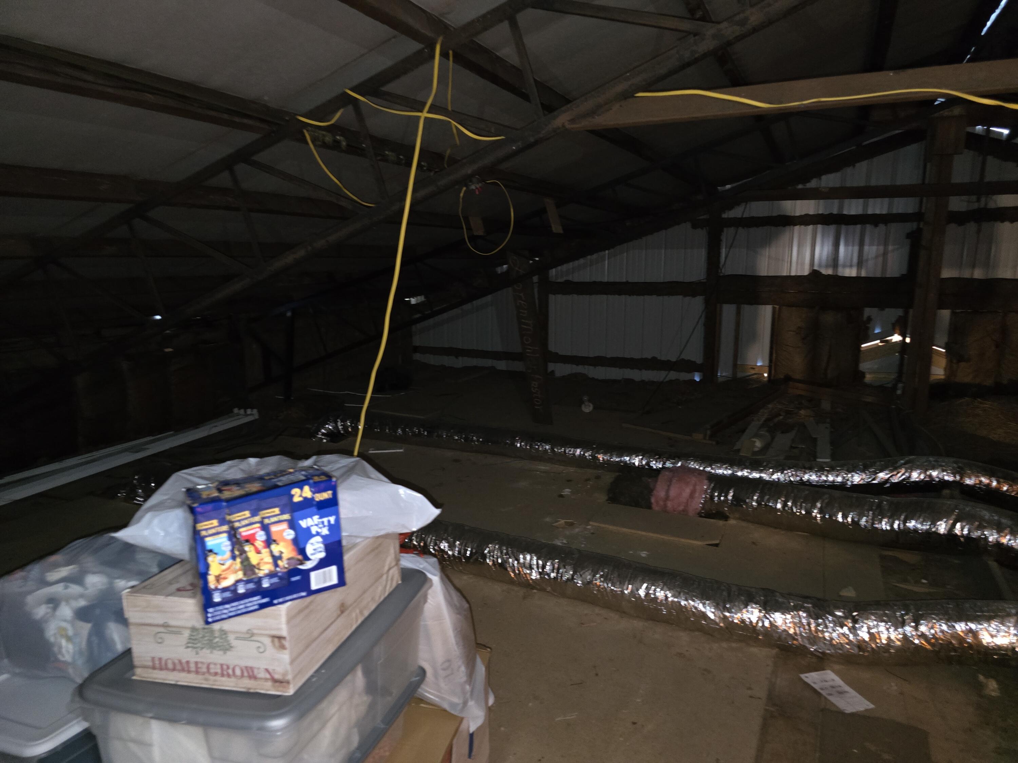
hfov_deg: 73.9
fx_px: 676
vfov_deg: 58.9
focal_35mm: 23
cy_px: 382
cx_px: 509
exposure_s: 1/8
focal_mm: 6.3
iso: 1000
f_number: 1.7
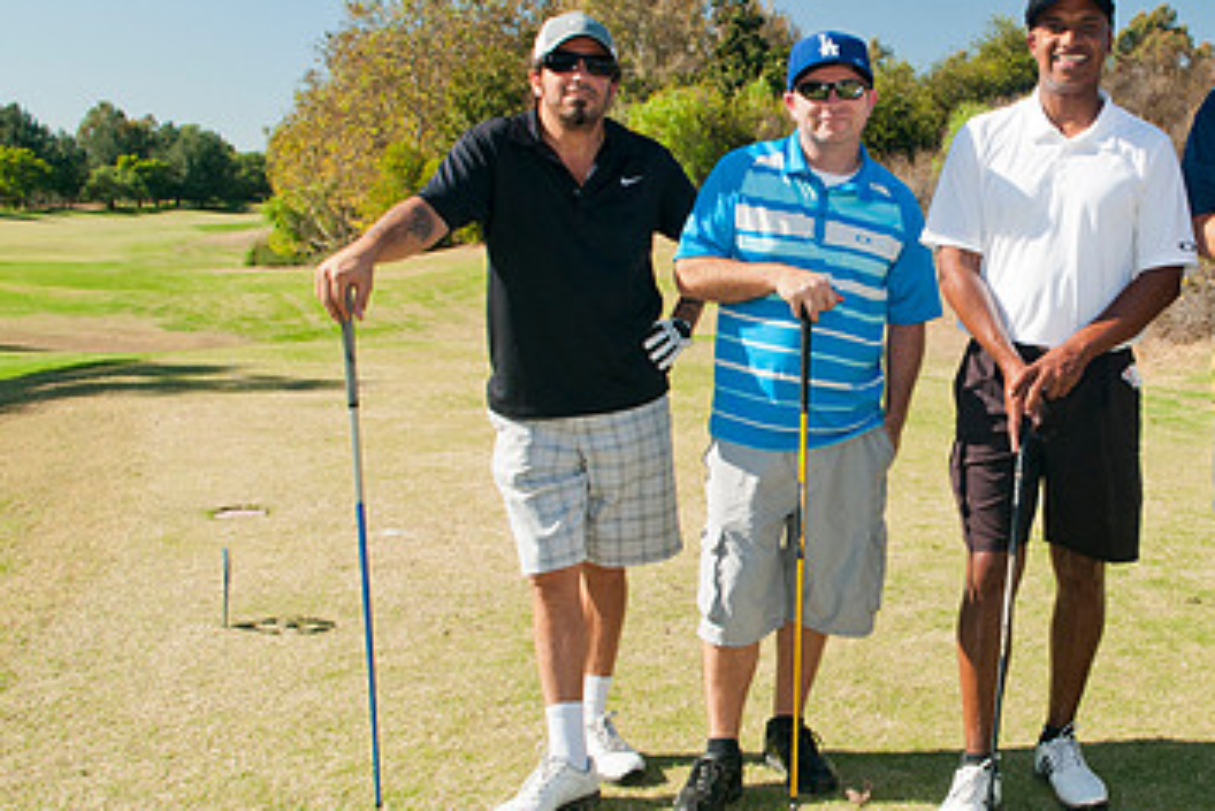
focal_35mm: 43
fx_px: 1452
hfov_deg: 43.7
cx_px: 930
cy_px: 400
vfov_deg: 31.2
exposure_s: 1/200
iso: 400
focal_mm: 17
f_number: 7.1
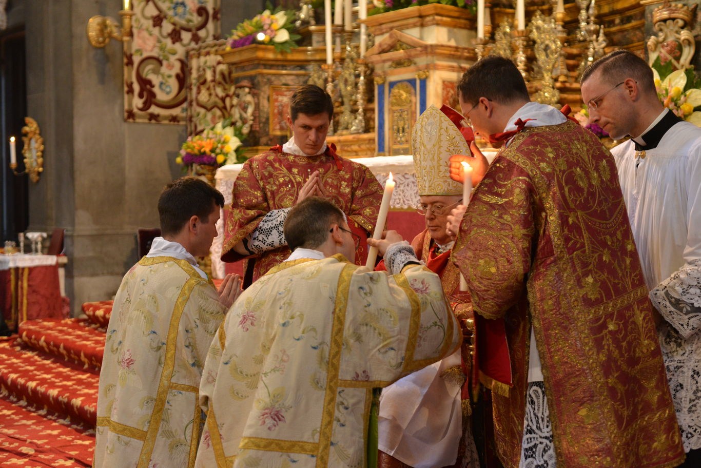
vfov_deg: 27.0
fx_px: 974
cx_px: 350
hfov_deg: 39.6
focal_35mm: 50
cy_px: 234
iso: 1600
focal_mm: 50
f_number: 4
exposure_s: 1/60
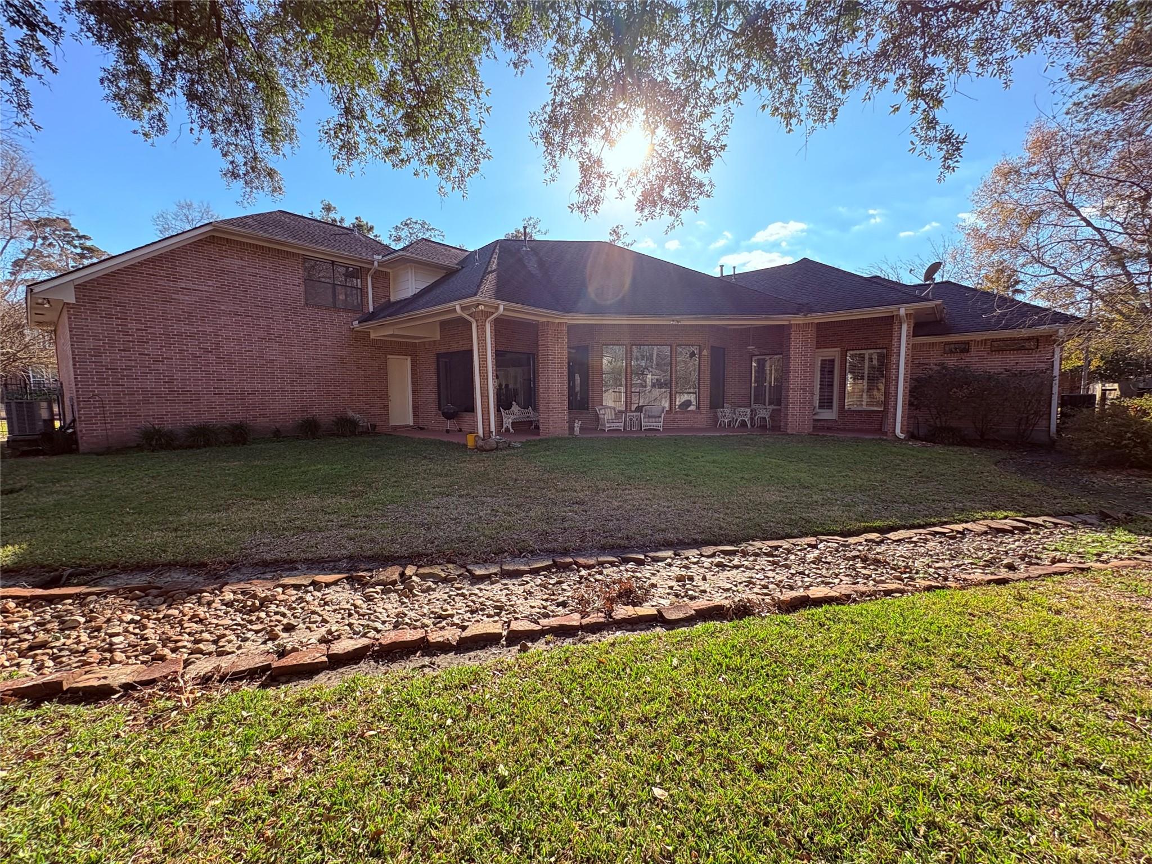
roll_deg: +0.6
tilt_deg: -6.8
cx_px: 576
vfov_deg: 85.7
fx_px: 466
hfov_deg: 102.1
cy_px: 432
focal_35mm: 14
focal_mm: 2.22
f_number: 2.2
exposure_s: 1/354
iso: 64
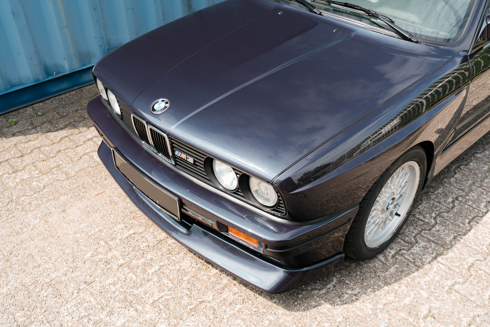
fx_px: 459
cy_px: 164
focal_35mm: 34
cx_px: 245
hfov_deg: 56.2
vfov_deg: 39.2
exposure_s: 1/125
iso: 100
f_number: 5.6
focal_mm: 33.7
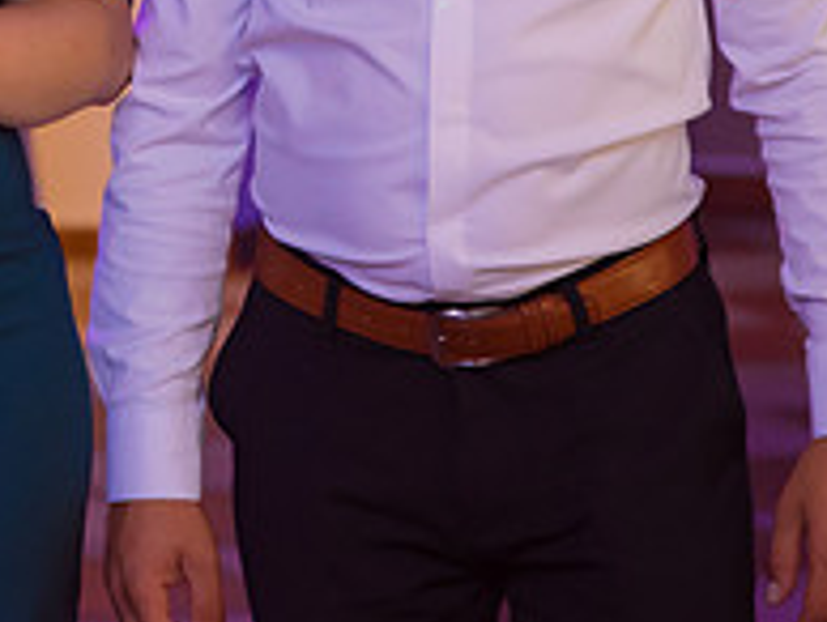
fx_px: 6004
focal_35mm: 251
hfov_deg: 7.8
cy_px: -184
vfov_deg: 5.9
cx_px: -175
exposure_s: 1/160
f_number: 2.8
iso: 1250
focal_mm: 70
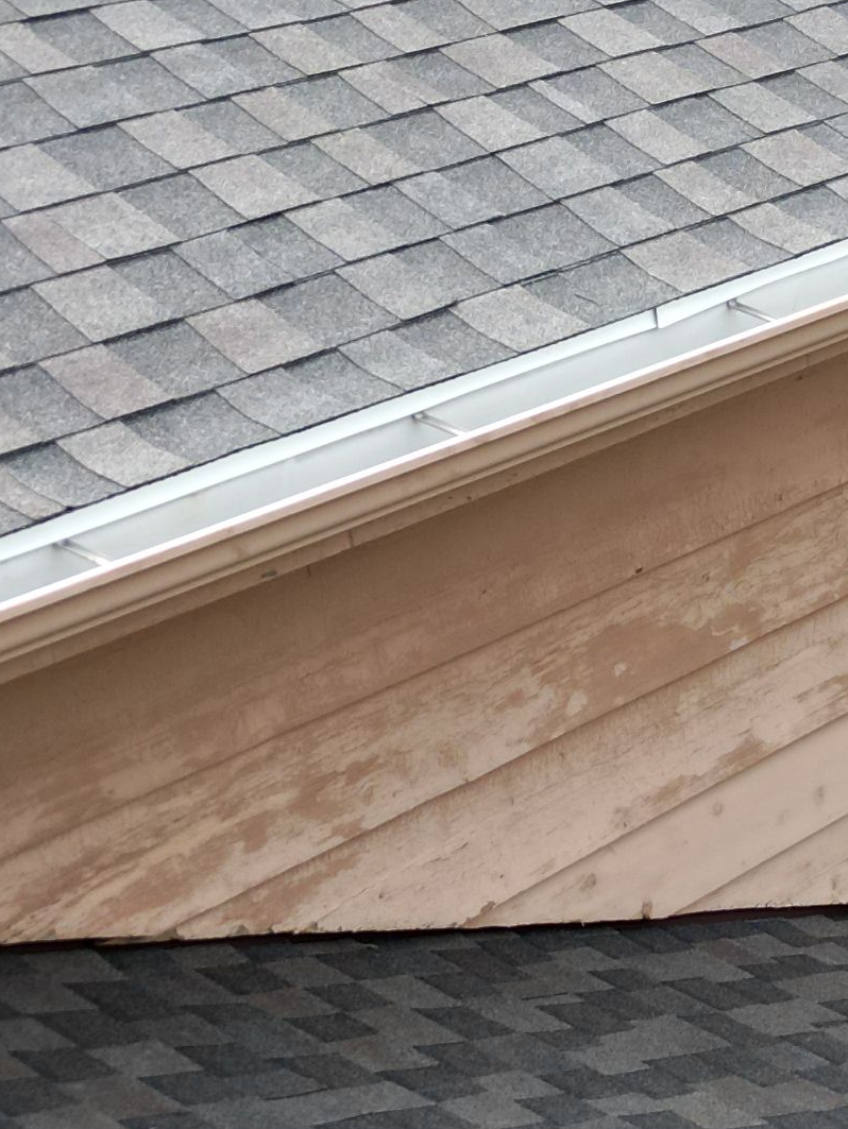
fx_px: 2971
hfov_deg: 16.1
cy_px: 541
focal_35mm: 91
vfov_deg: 21.5
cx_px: 658
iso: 110
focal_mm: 6.72
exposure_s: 1/725
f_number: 1.7
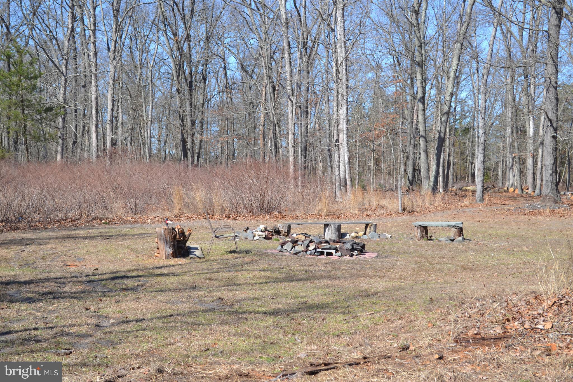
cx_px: 286
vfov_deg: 22.6
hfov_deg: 33.4
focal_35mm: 60
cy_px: 191
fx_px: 955
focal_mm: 40
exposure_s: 1/200
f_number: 7.1
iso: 100
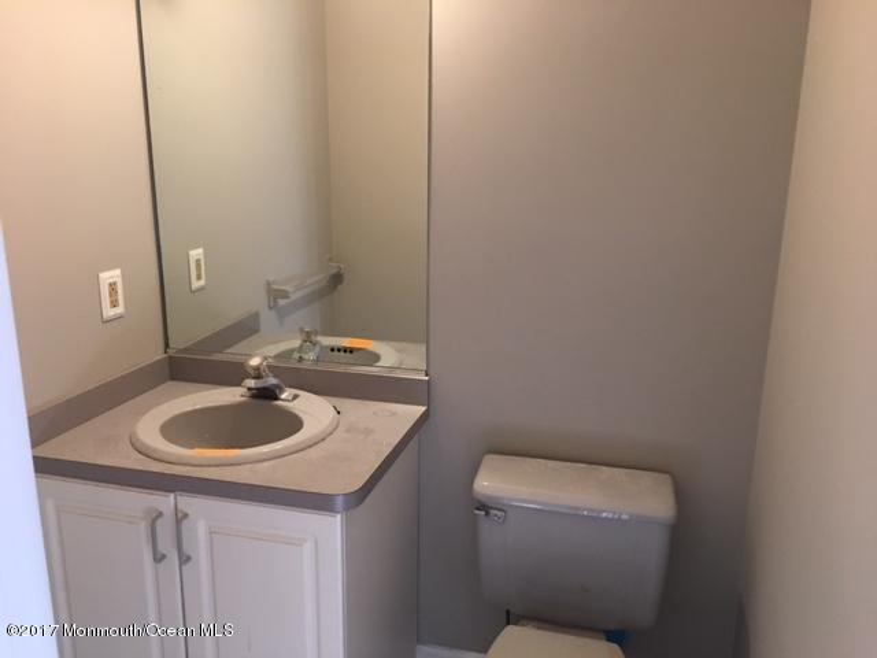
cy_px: 329
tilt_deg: -12.3
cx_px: 438
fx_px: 735
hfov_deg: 61.7
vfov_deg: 48.2
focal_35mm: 29
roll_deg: -2.4
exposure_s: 1/15
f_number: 2.2
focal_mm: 4.15
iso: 64
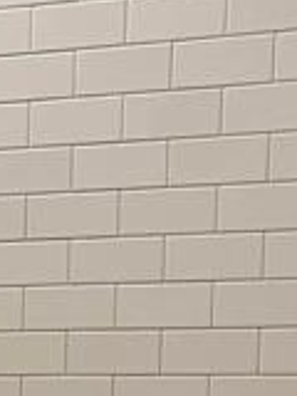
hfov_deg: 10.6
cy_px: 564
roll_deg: +1.5
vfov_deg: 14.8
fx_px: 1430
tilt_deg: -8.9
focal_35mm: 125
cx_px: -349
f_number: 1.8
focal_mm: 4.25
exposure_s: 1/60
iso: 80
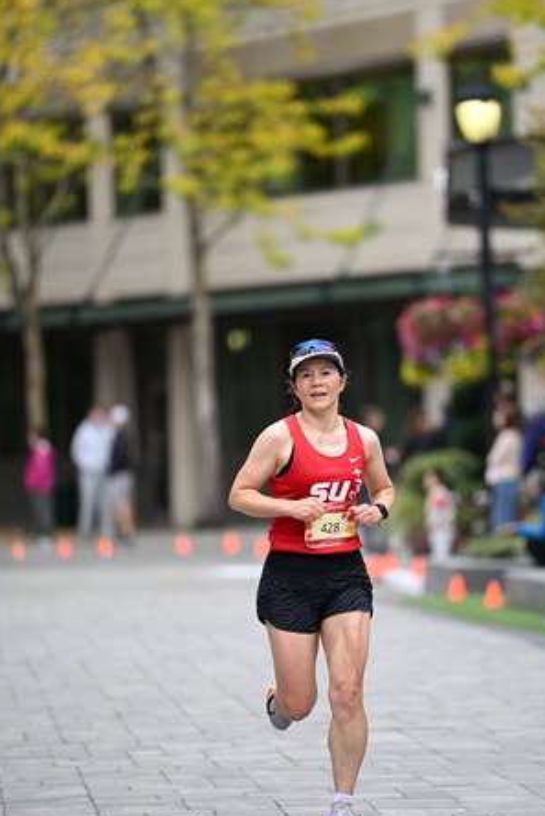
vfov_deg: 8.3
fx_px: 5604
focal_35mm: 247
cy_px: 435
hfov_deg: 5.6
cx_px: 318
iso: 640
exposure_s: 1/2000
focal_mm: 200
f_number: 2.8
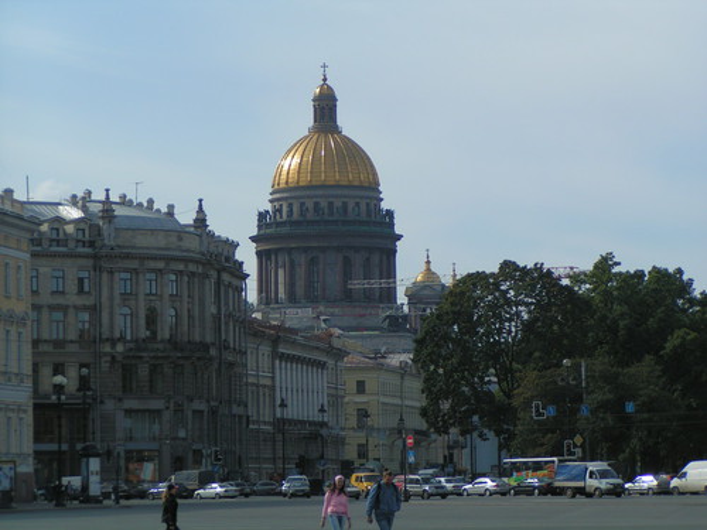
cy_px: 265
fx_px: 3207
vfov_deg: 9.5
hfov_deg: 12.6
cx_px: 354
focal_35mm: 157
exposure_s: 1/1000
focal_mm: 24
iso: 50
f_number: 3.5
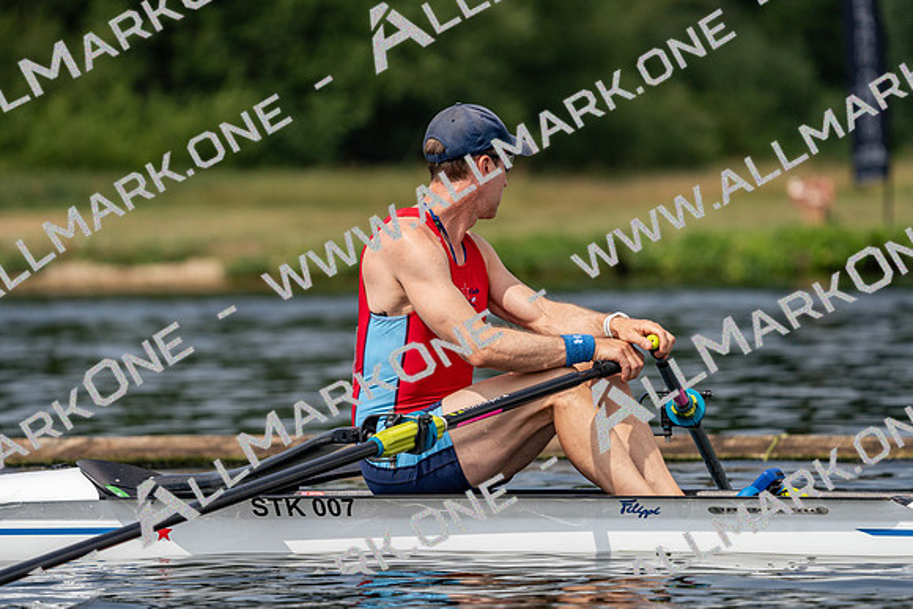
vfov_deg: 4.1
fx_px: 8421
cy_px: 304
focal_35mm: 332
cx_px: 456
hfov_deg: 6.2
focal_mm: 332
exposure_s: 1/1600
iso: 250
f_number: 6.3
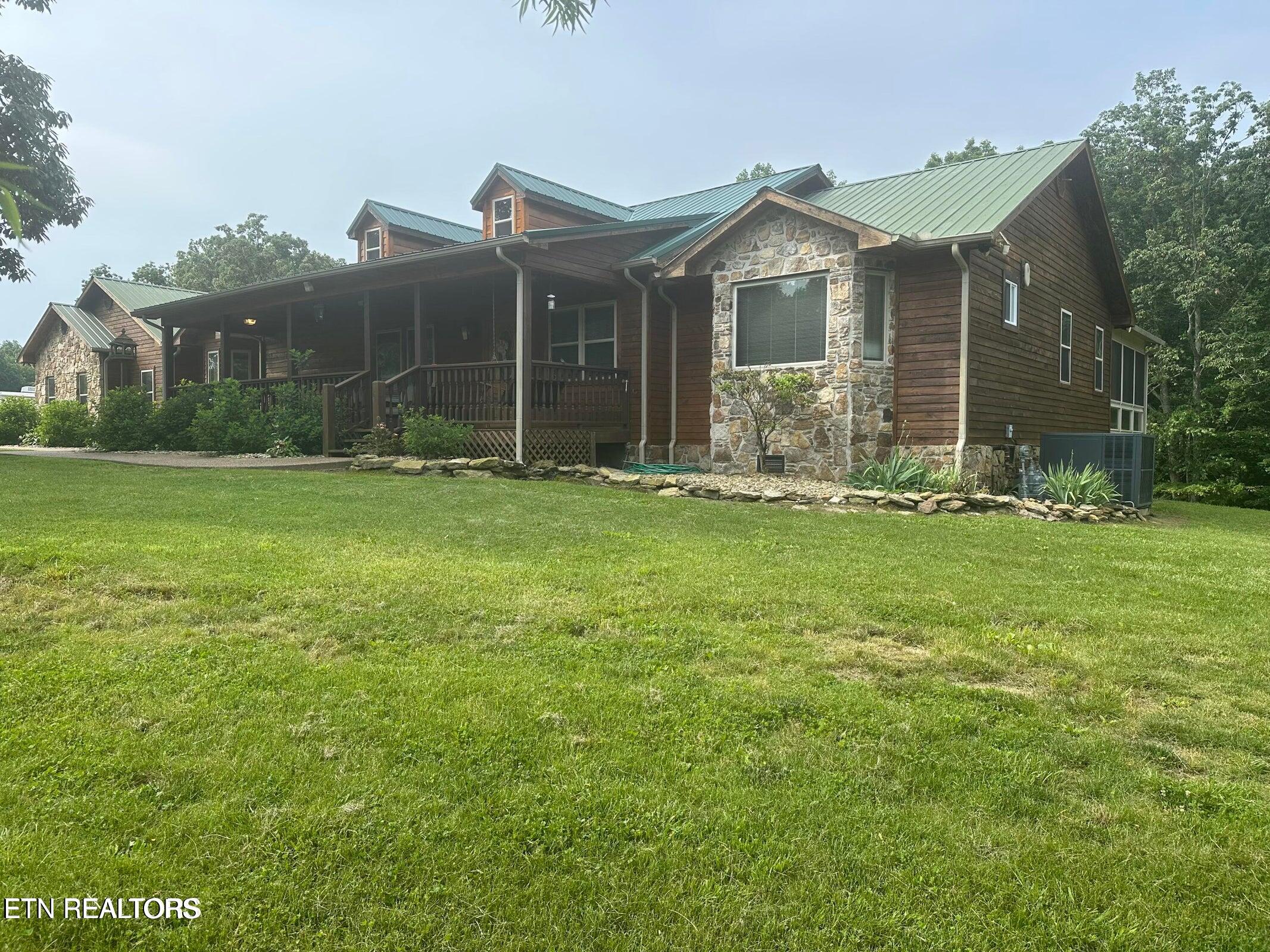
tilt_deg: -1.2
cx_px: 635
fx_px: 881
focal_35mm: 24
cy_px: 476
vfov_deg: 56.8
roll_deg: -0.5
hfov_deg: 71.6
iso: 80
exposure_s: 1/2469
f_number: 1.78
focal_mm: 6.86
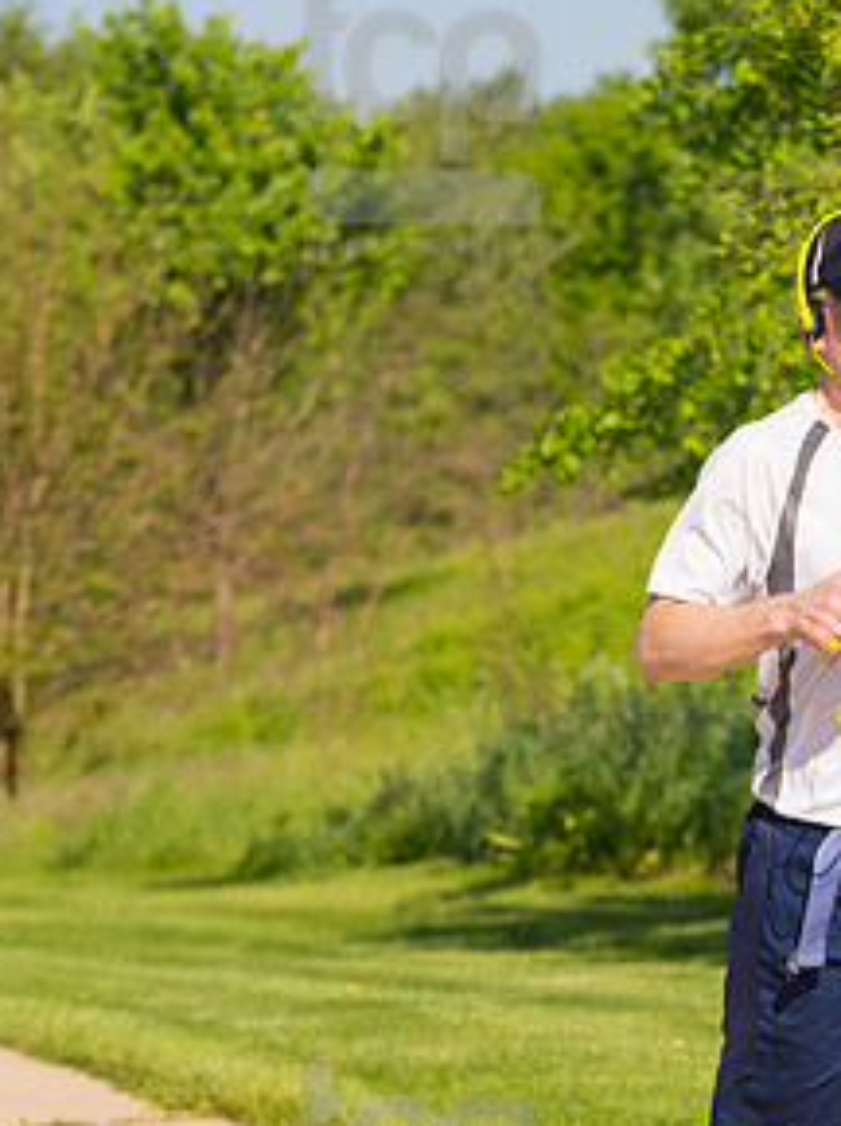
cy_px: 657
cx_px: 977
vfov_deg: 8.5
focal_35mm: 232
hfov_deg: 6.4
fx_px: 7532
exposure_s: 1/2000
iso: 400
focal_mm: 120
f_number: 5.6
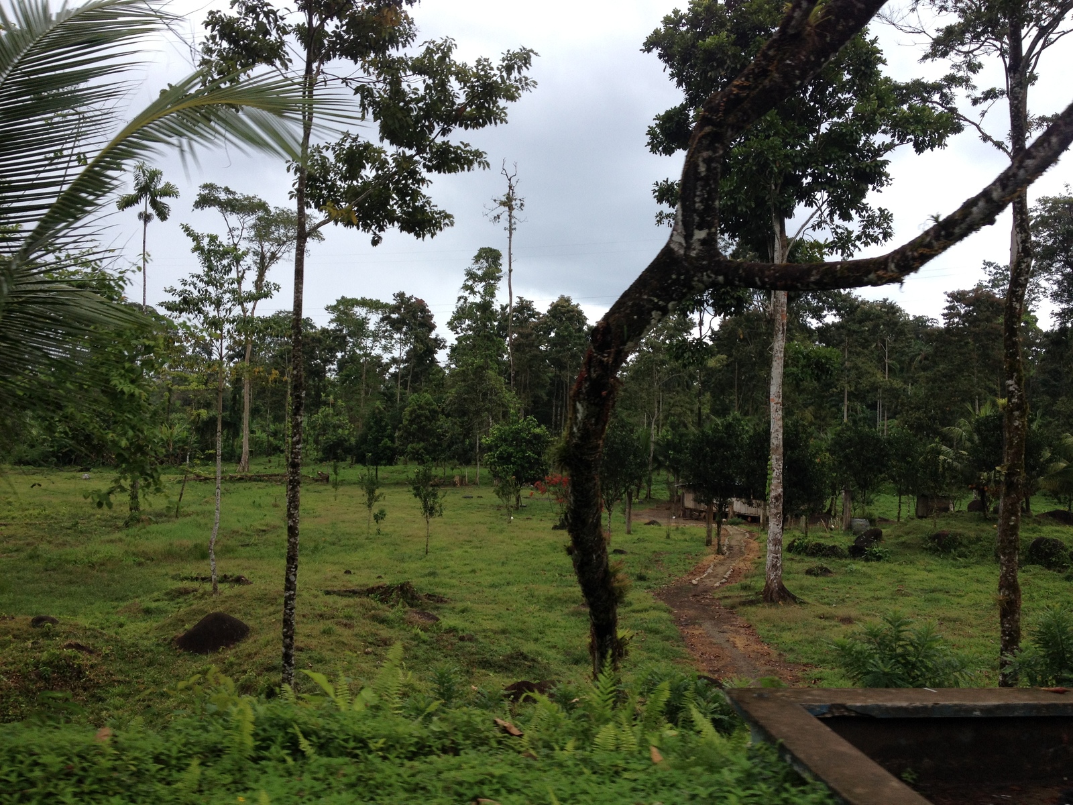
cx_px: 536
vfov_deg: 40.7
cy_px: 402
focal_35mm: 35
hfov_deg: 52.6
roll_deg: +1.6
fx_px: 1085
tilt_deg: -0.7
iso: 50
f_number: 2.4
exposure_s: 1/627
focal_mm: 4.28
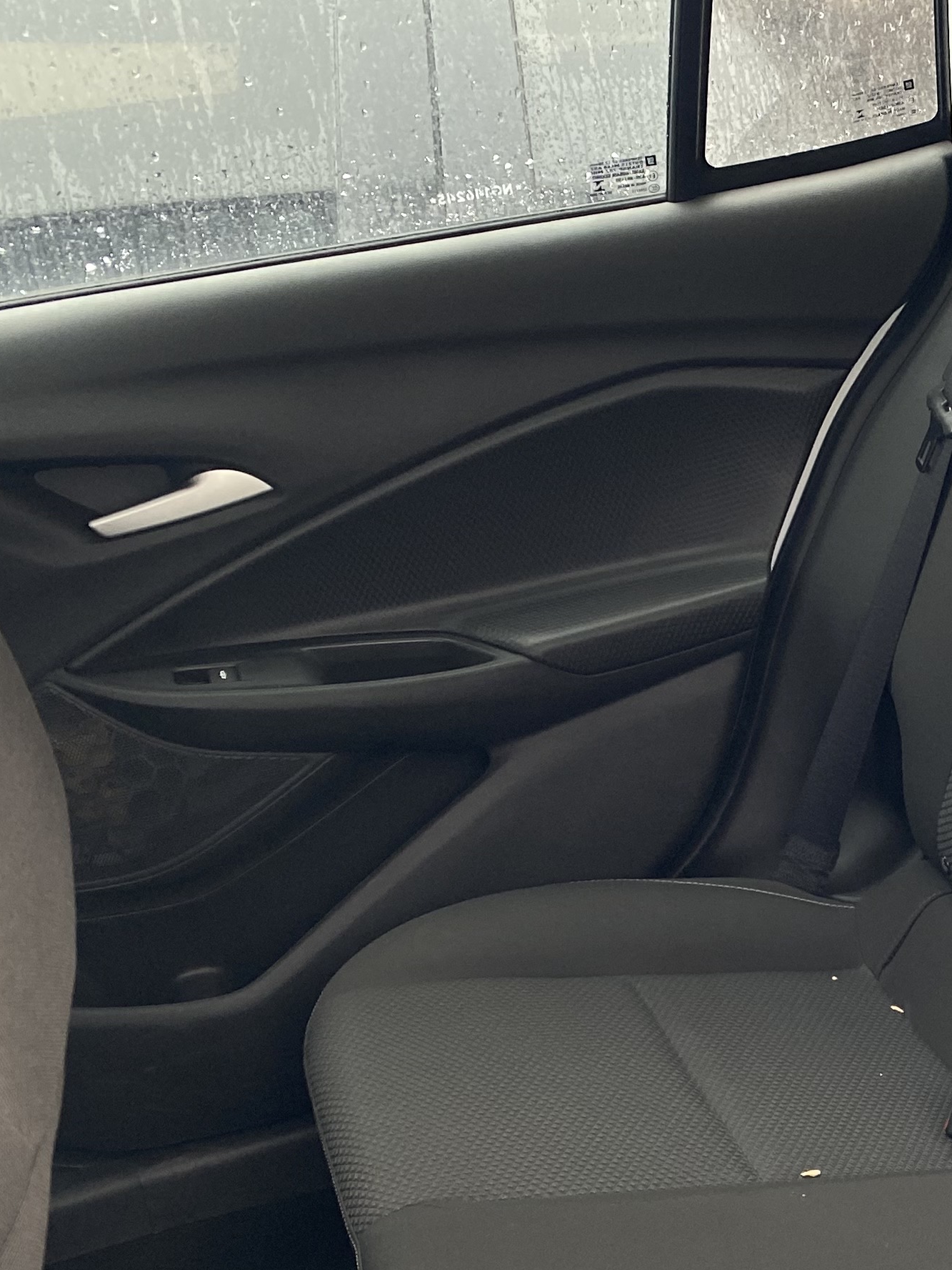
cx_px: 1203
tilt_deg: -27.2
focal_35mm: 59
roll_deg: +3.4
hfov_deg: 22.5
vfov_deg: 31.9
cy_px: 1010
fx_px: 2163
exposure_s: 1/121
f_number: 1.8
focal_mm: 4.25
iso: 100
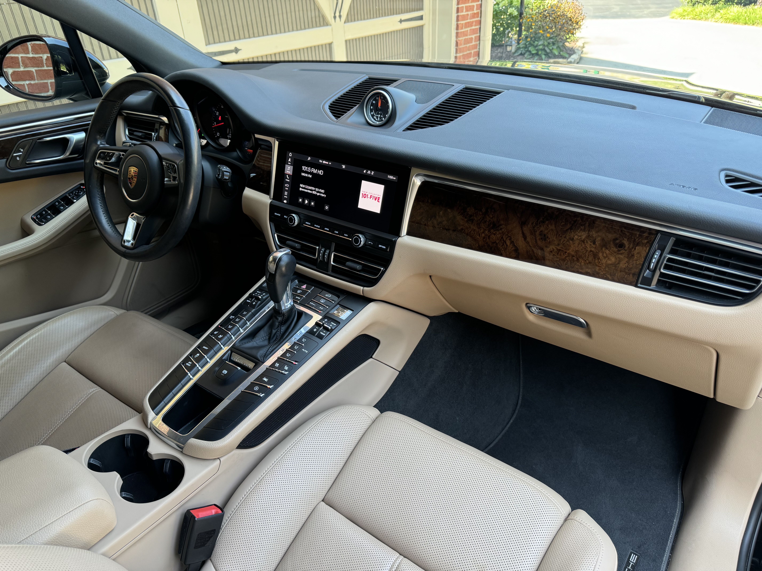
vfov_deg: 56.8
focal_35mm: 24
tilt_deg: -31.6
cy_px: 286
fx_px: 528
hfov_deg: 71.6
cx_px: 381
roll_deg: +2.5
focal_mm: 6.76
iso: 125
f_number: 1.78
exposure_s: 1/121
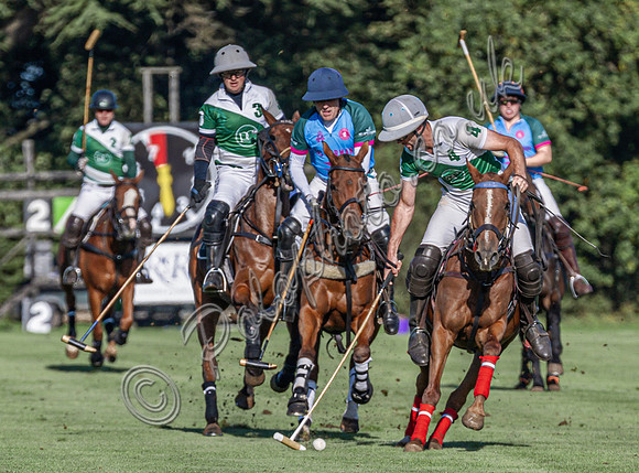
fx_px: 15251
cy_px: 475
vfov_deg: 1.8
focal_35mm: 830
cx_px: 273
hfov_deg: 2.4
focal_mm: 280
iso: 250
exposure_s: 1/2000
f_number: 5.3
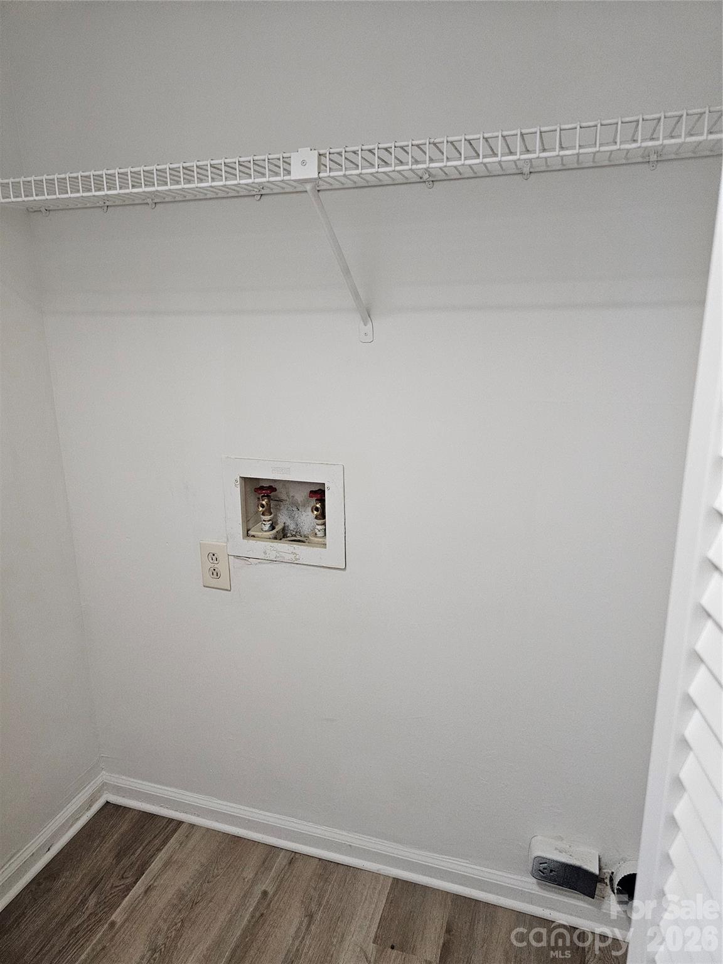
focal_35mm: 23
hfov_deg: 58.9
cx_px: 362
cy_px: 482
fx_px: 641
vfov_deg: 73.9
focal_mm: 6.3
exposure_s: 1/120
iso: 500
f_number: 1.7
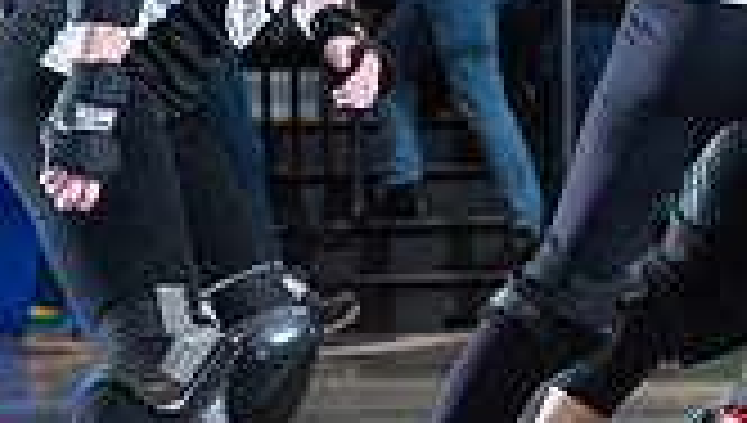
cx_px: 1133
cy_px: -28
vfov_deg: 2.7
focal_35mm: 456
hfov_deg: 4.7
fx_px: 9047
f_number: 5.6
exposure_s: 1/160
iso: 500
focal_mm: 122
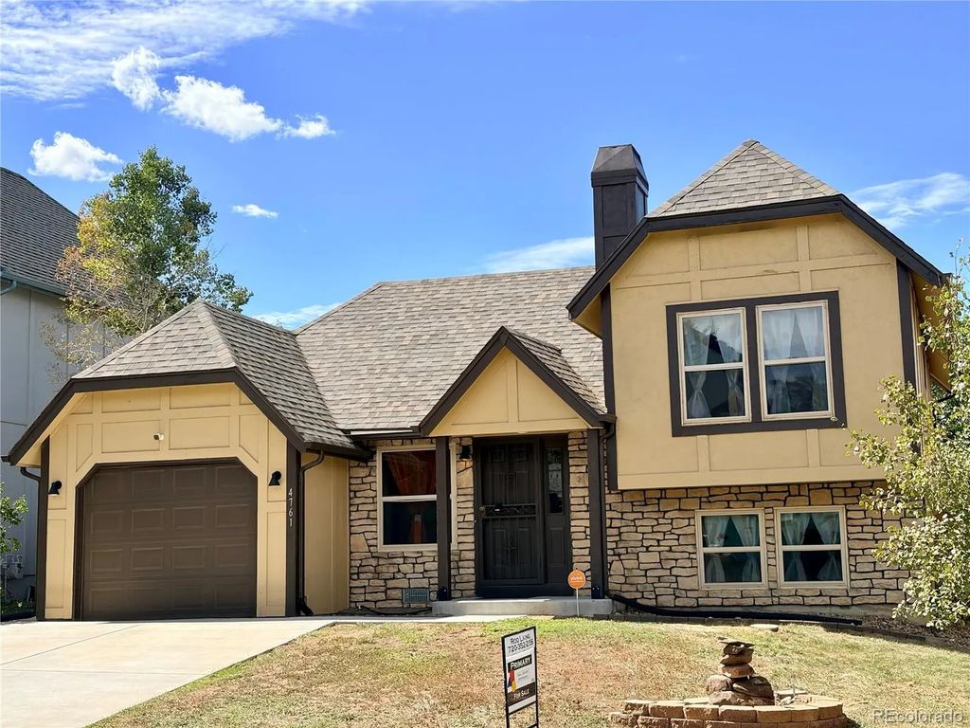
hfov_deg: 36.8
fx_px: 1457
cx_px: 485
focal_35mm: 52
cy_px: 364
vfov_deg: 28.0
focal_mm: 5.96
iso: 32
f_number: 1.6
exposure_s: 1/2283
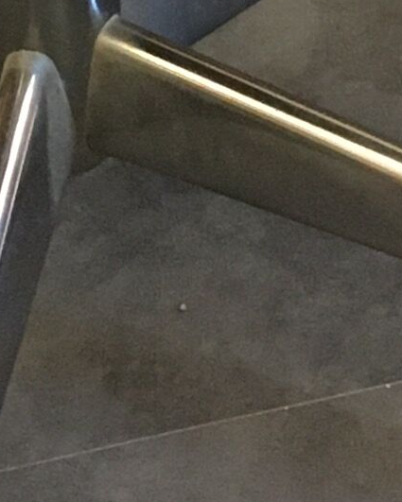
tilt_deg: -22.9
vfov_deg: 8.1
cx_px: 71
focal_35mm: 215
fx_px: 3197
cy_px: -801
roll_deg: +3.5
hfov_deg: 7.2
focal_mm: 4.15
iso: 200
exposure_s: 1/17
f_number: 2.2
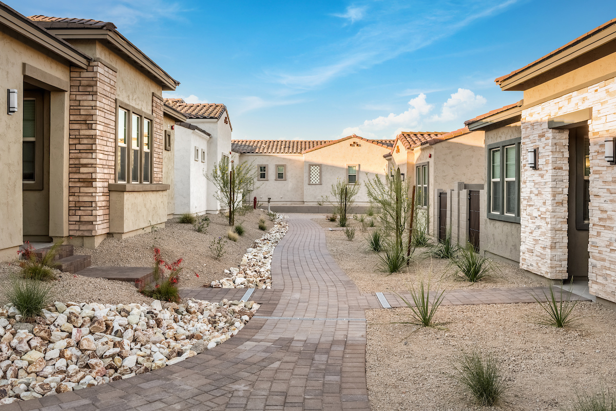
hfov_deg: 58.7
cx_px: 308
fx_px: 548
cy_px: 206
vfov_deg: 41.1
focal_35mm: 32
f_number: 9
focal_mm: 32
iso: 200
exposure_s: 1/20
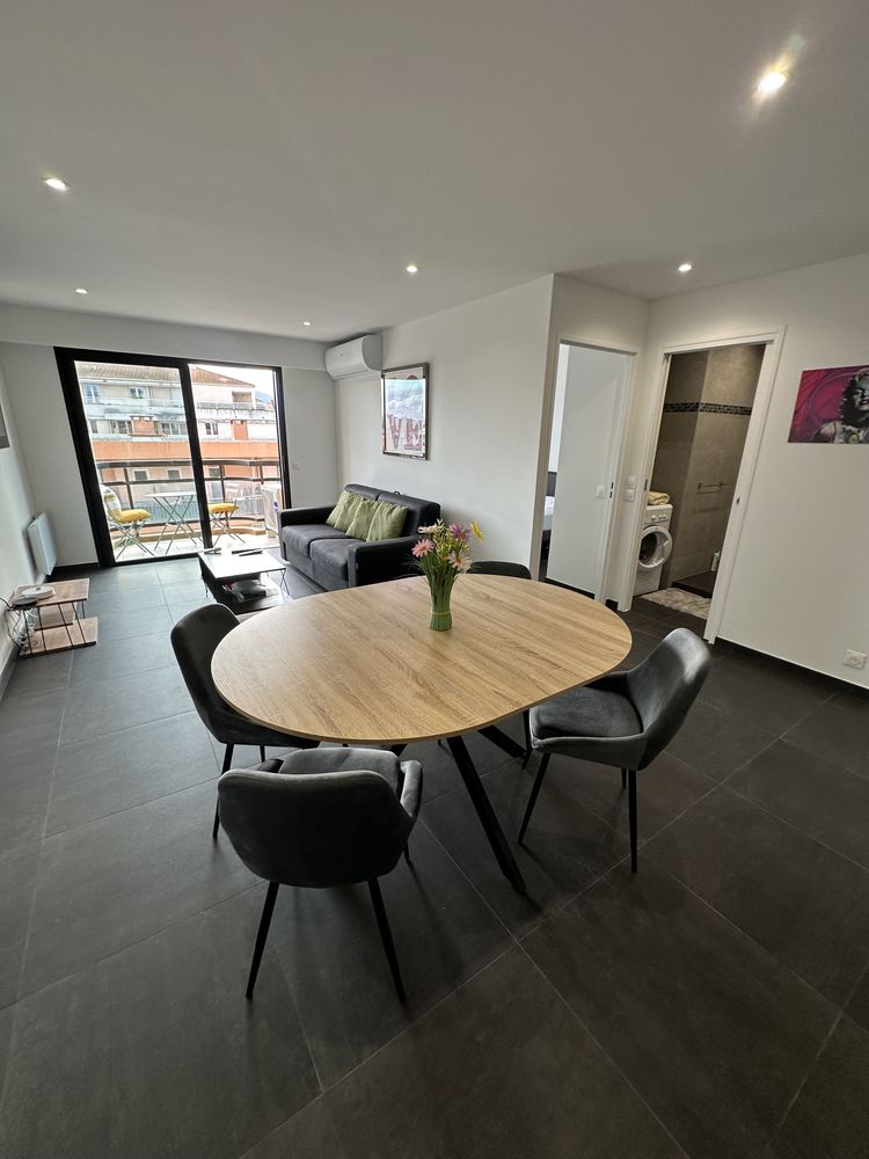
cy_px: 580
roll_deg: -3.4
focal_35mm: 14
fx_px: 469
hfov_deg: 85.7
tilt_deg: -16.5
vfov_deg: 102.1
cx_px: 434
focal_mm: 2.22
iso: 80
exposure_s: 1/99
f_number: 2.2
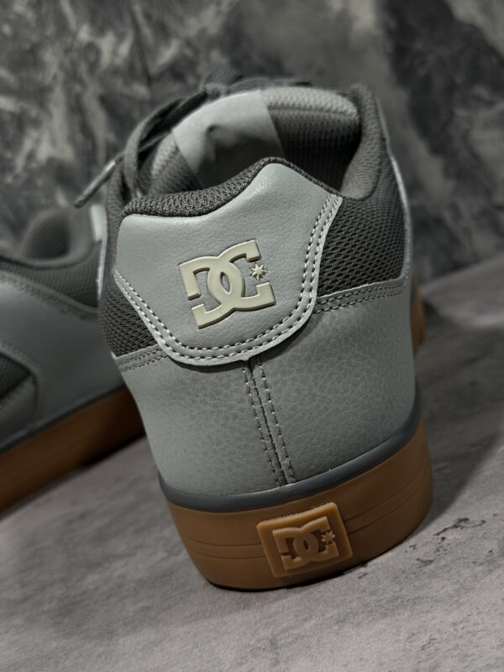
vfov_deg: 39.7
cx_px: 252
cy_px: 336
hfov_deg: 30.3
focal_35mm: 48
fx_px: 932
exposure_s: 1/40
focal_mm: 6.76
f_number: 1.78
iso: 320
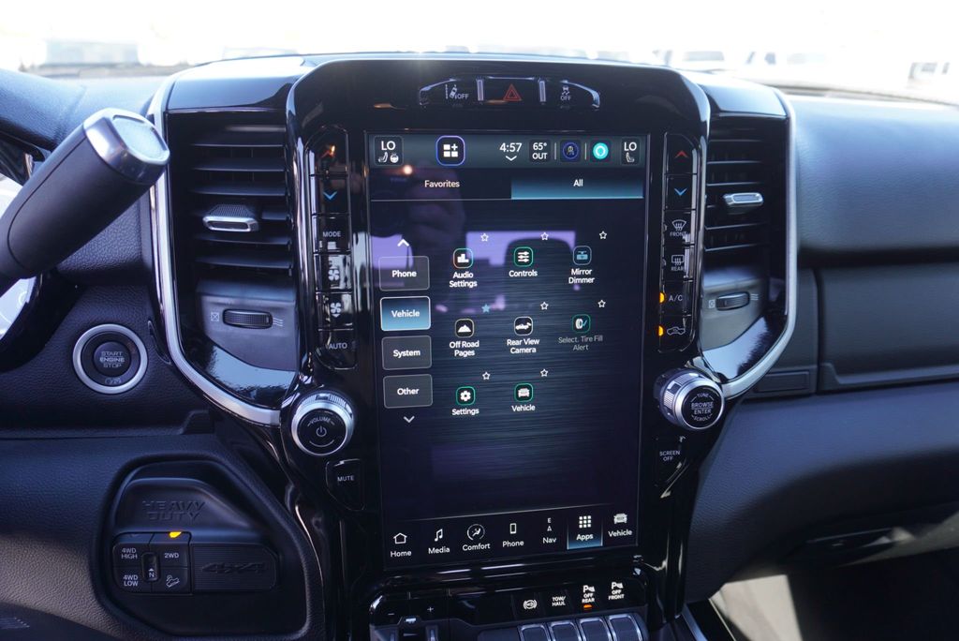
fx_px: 640
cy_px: 320
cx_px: 480
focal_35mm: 24
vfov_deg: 53.2
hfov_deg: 73.7
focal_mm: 16
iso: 160
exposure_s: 1/60
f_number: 4
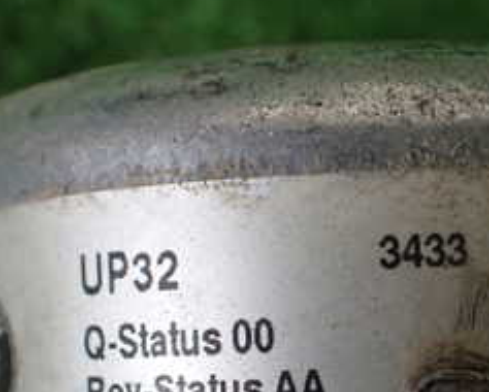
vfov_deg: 20.2
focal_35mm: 74
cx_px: 314
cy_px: 365
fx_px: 1072
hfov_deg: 25.6
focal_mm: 5.4
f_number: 2.3
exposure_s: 1/125
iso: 250
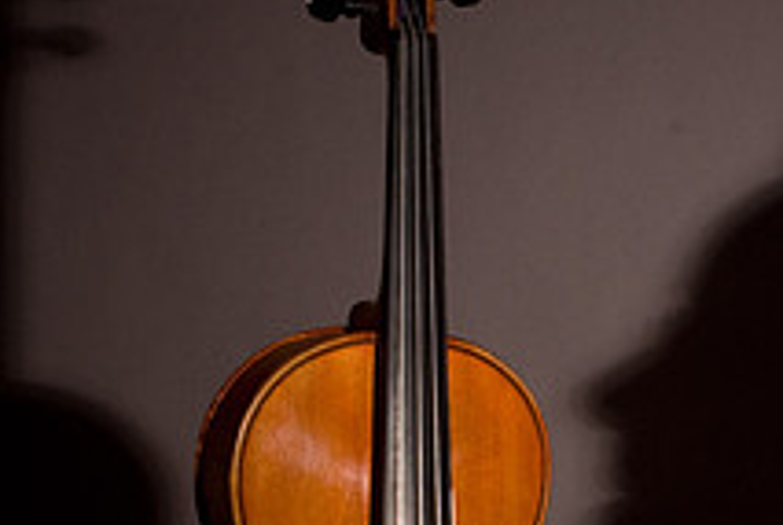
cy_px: 441
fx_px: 2754
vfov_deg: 10.9
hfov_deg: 16.1
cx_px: 596
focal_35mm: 126
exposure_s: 1/60
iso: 100
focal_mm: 31
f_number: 16
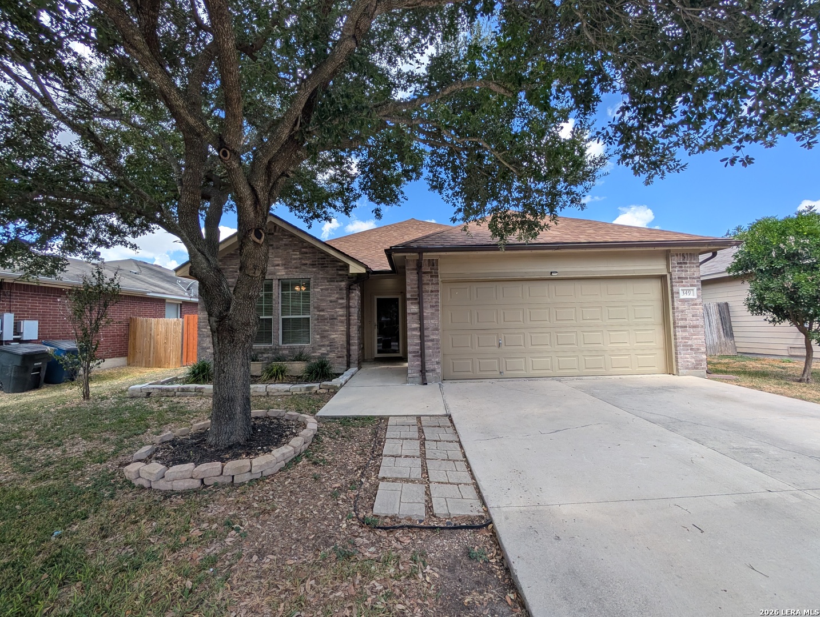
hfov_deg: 110.5
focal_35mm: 12
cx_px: 410
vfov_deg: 94.7
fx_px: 285
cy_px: 308
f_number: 1.7
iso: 45
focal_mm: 2.02
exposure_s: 1/1462
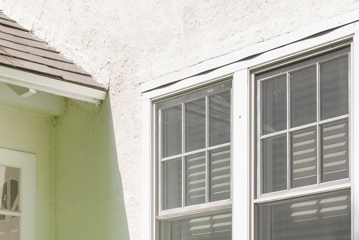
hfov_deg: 22.1
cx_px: 398
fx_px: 868
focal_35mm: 87
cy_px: 349
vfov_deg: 14.7
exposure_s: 1/60
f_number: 9
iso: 320
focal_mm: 14
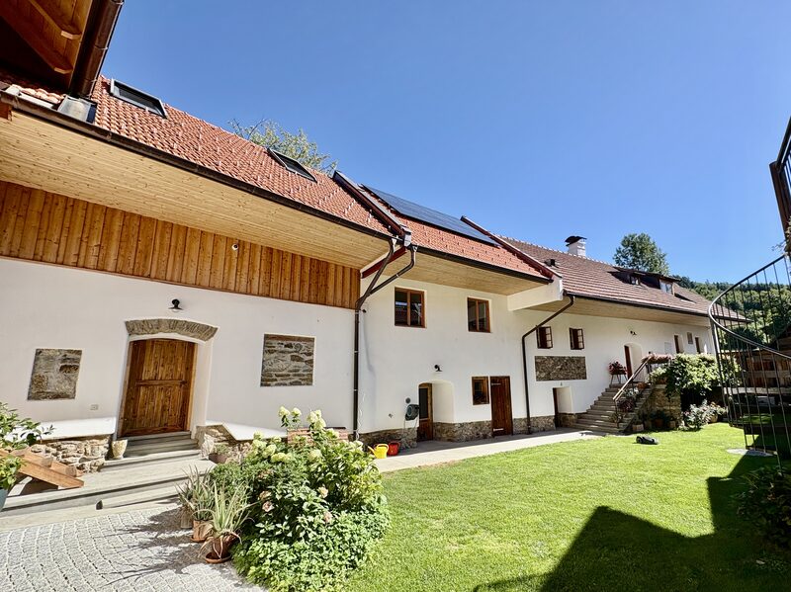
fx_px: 320
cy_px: 296
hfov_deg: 102.1
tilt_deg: +11.2
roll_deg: +1.4
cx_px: 396
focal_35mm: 14
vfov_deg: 85.6
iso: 40
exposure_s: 1/1020
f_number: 2.2
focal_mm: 2.22
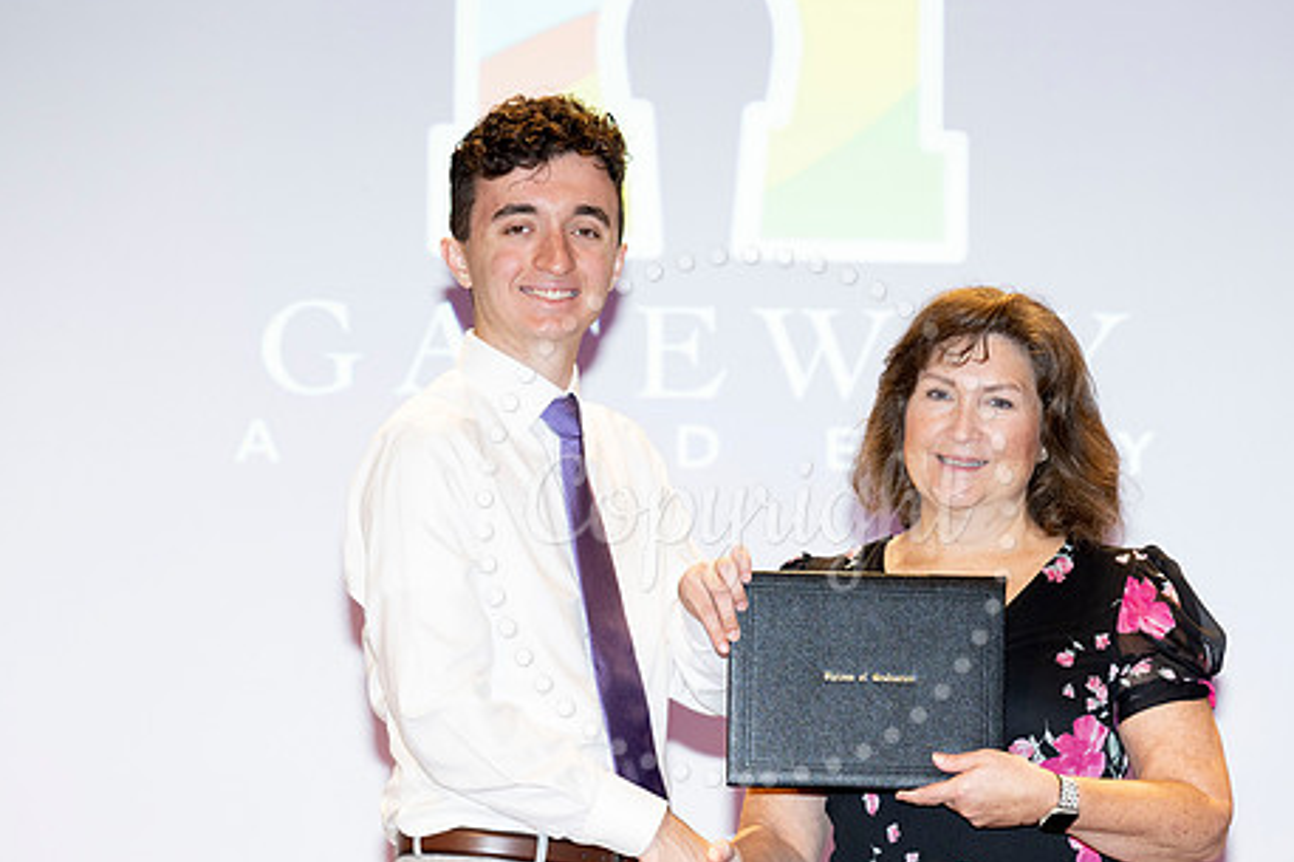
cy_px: 574
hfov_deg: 12.8
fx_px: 5785
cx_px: 744
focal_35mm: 161
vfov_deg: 8.5
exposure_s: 1/80
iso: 800
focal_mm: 110
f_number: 5
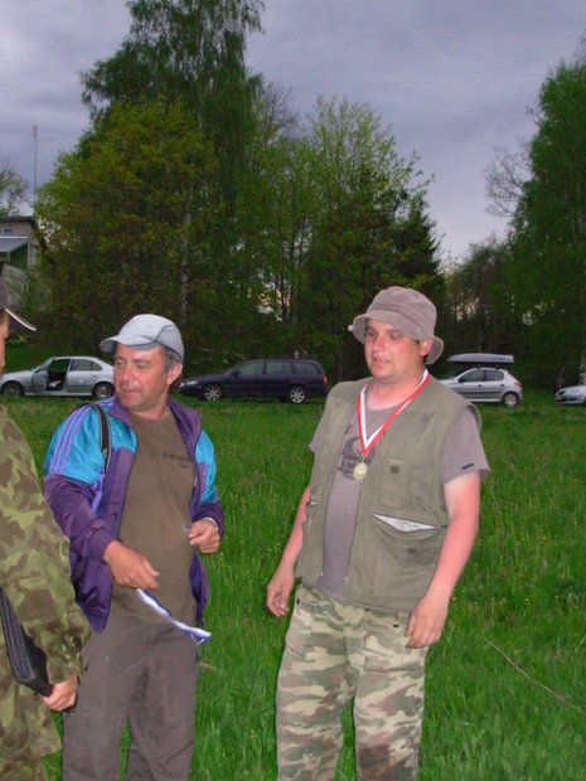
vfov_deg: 38.8
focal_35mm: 49
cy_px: 445
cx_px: 277
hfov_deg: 29.7
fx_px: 1106
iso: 200
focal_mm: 6.3
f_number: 2.9
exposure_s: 1/128
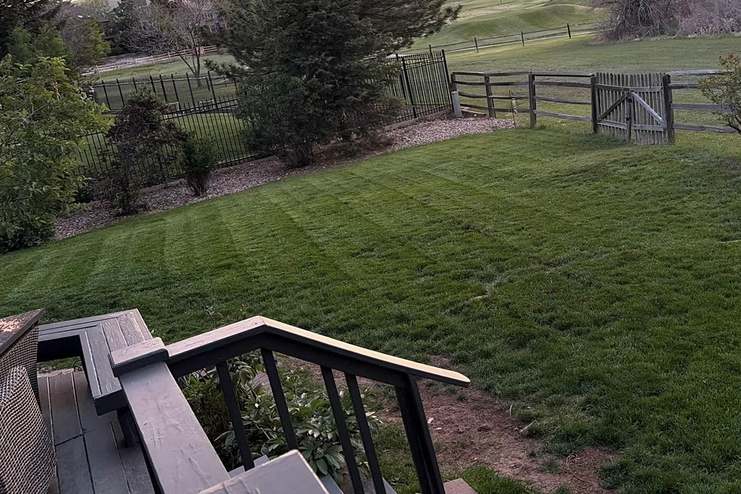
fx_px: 823
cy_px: 139
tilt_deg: -10.0
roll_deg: +11.2
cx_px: 536
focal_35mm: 40
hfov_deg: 47.1
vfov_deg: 32.9
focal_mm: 5.96
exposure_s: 1/60
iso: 250
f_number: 1.6
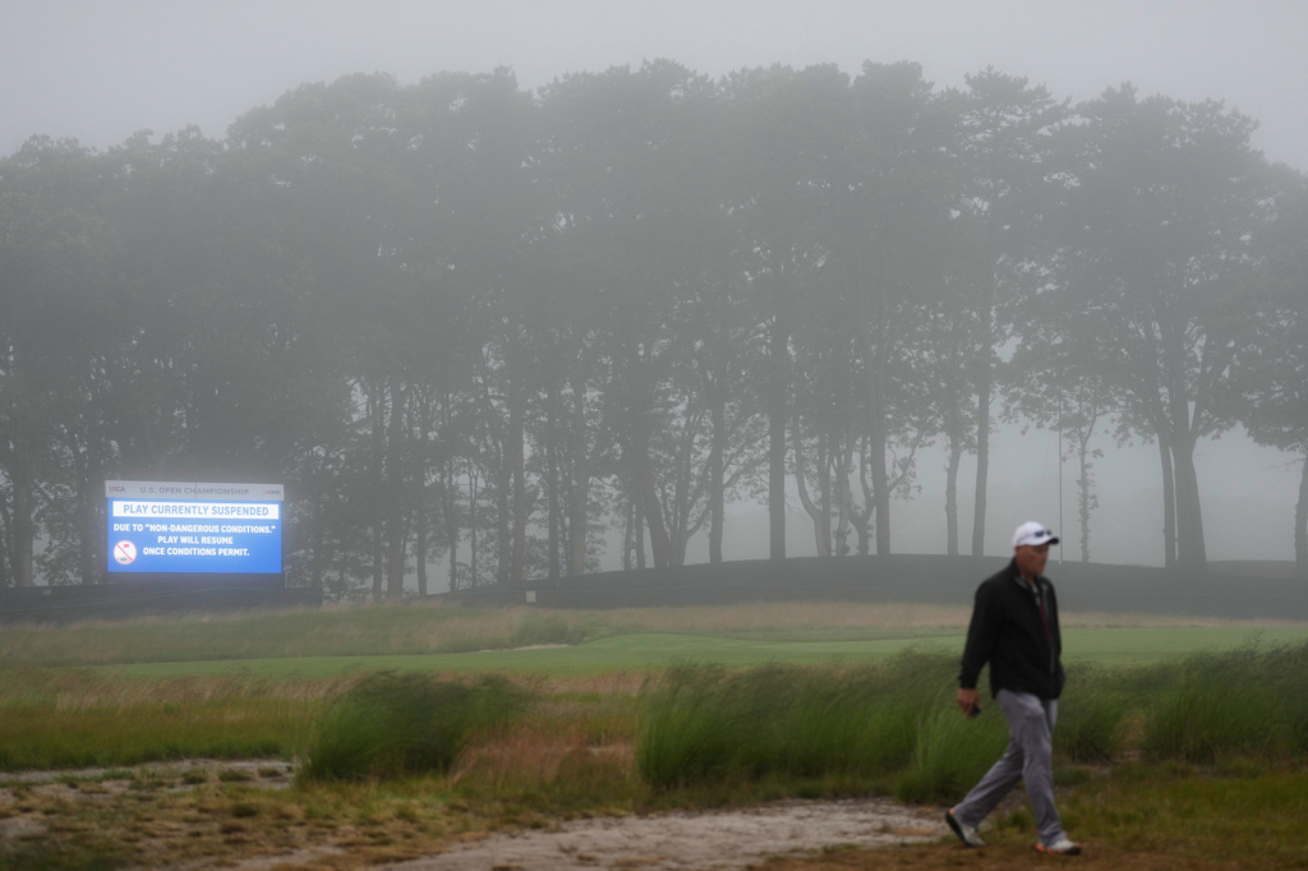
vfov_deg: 11.7
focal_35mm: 117
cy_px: 436
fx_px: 4249
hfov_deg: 17.5
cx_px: 654
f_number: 2.8
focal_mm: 117
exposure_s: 1/2000
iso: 400
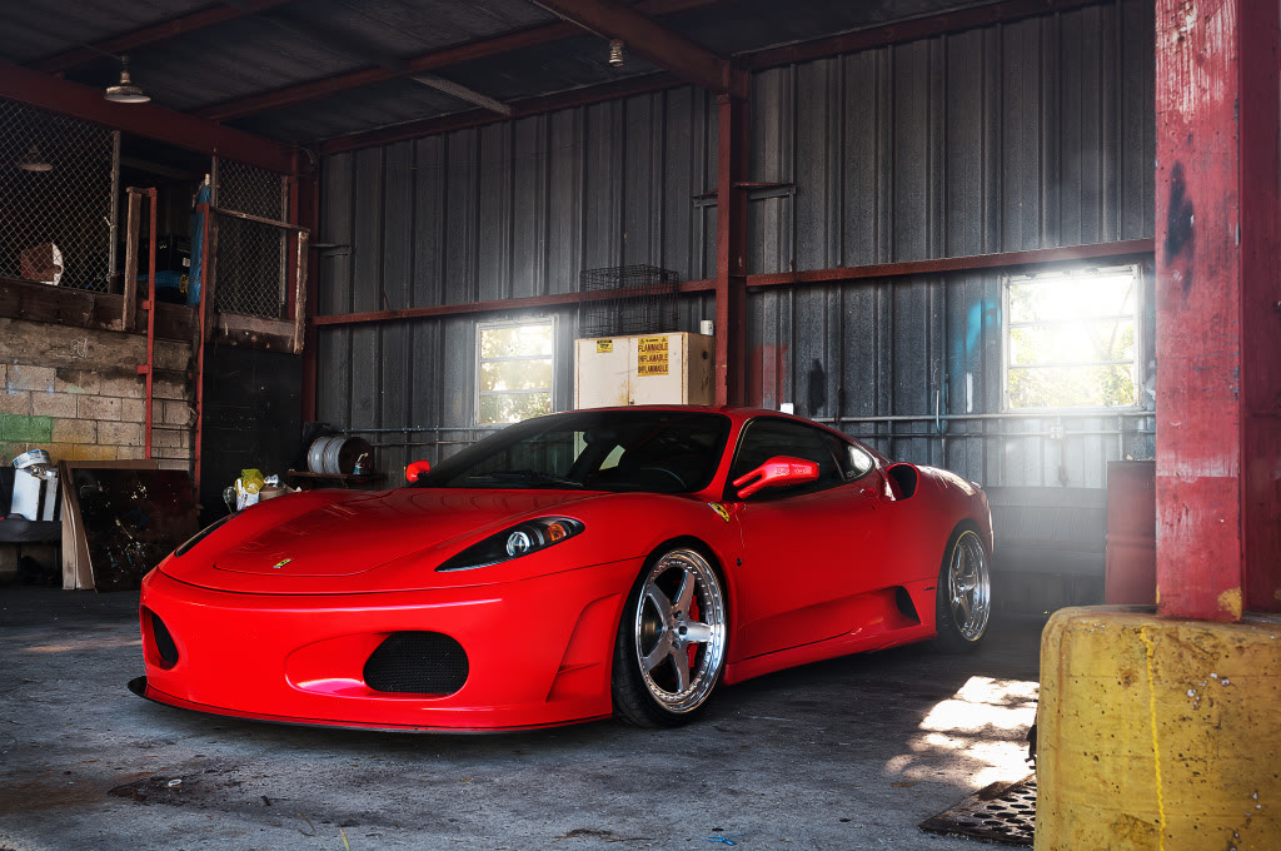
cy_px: 426
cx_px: 640
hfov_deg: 53.2
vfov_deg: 36.8
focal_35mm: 36
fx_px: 1279
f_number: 5
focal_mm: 24
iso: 200
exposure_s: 1/20
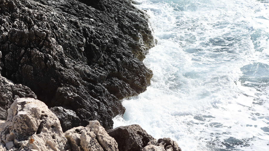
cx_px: 162
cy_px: 45
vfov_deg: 6.9
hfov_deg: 12.2
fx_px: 1260
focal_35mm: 177
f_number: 2.8
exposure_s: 1/8000
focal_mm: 85
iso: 250
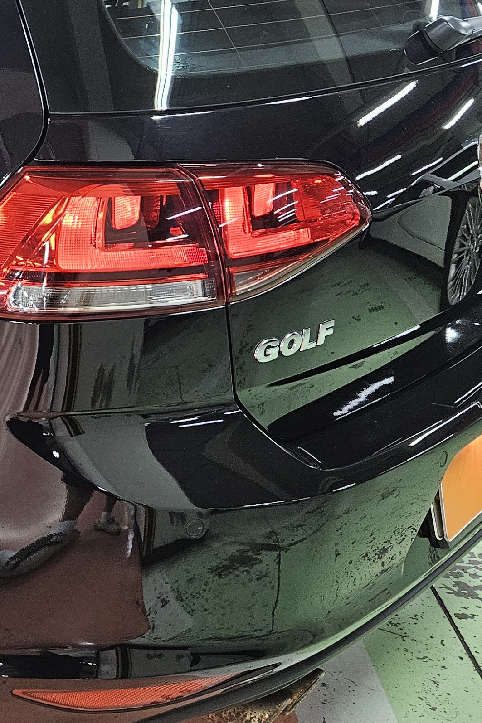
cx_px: -178
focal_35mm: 60
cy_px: 232
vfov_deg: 33.1
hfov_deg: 20.3
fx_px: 1205
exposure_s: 1/120
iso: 500
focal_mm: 5.4
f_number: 1.8
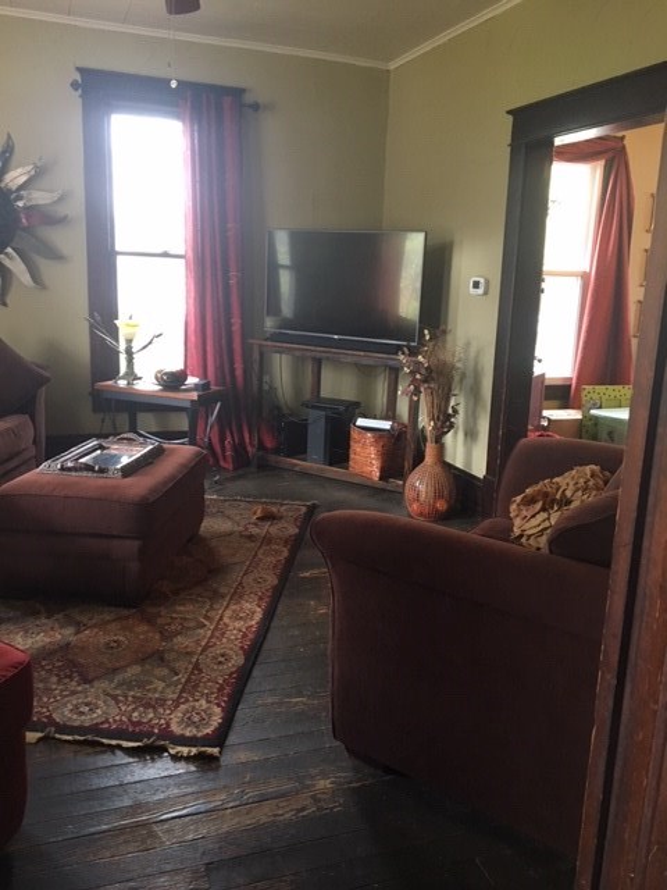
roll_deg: -1.7
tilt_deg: -12.3
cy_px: 445
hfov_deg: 48.2
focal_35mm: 29
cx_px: 334
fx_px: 745
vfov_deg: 61.7
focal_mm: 4.15
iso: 160
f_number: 2.2
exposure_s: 1/30
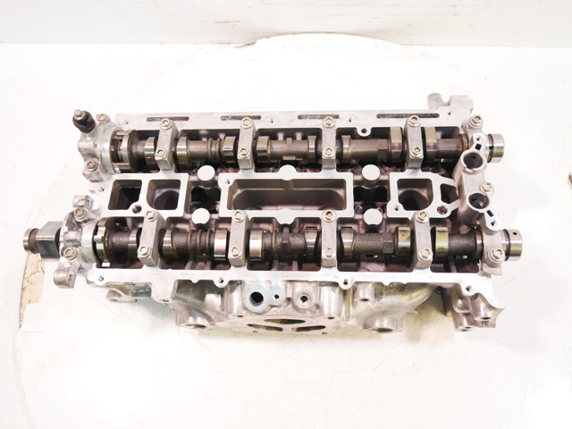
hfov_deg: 60.0
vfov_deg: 46.8
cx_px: 286
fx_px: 496
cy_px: 214
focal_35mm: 30
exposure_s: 1/60
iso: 1000
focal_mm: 15
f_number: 3.8
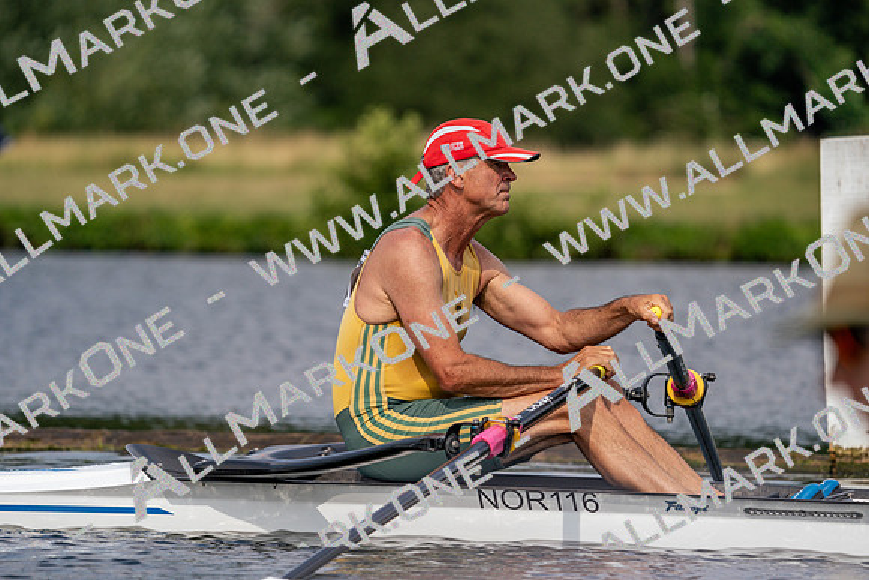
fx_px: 8523
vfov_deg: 3.9
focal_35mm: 353
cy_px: 290
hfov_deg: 5.8
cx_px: 434
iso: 250
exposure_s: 1/1600
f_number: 6.3
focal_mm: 353
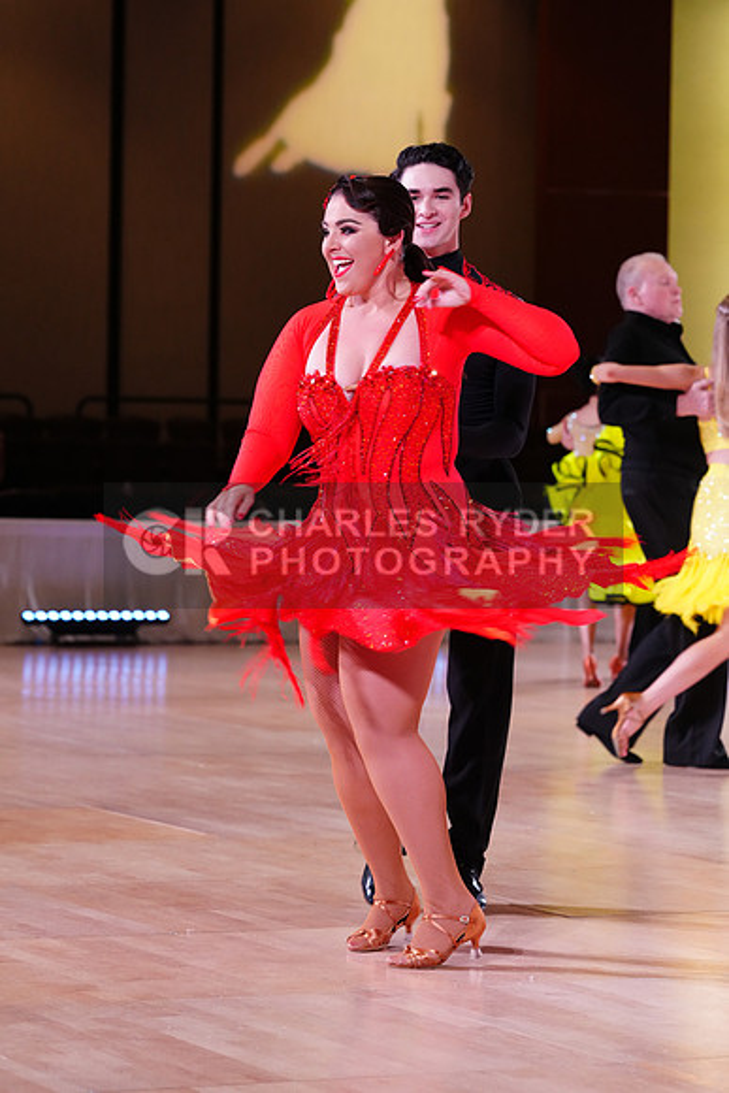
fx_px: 3734
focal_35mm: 123
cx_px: 364
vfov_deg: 16.6
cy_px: 546
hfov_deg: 11.2
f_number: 5.6
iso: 3200
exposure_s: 1/200
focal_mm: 123
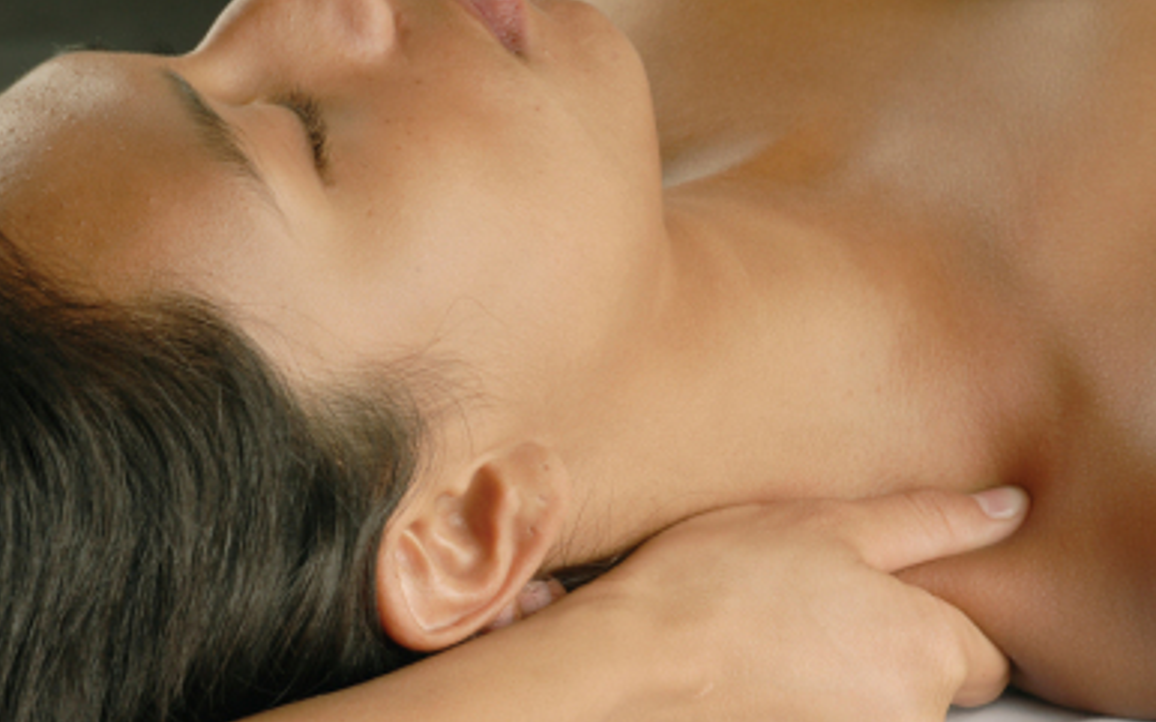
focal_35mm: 173
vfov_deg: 7.6
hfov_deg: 12.1
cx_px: 620
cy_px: 418
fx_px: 5439
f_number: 11
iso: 100
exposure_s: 1/250
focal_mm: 85
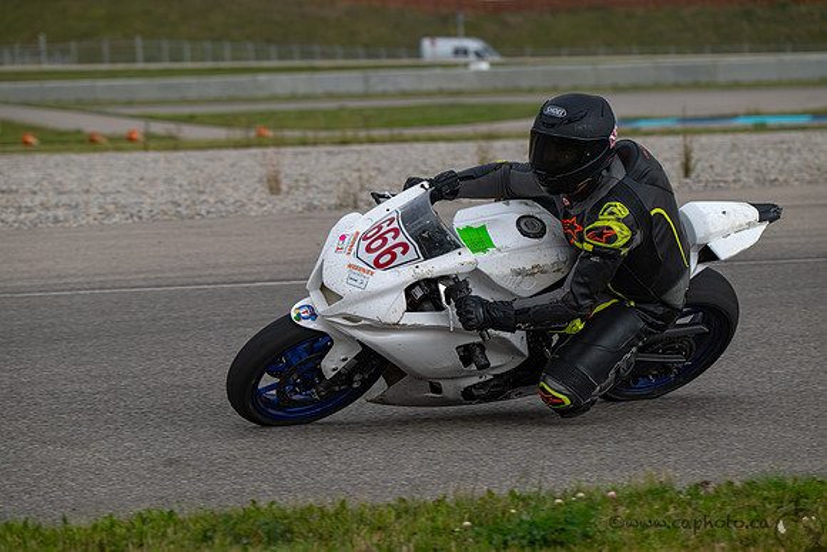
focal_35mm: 180
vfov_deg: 7.6
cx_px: 414
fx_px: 4136
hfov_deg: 11.4
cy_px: 276
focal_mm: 180
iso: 640
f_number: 6.3
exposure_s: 1/1250
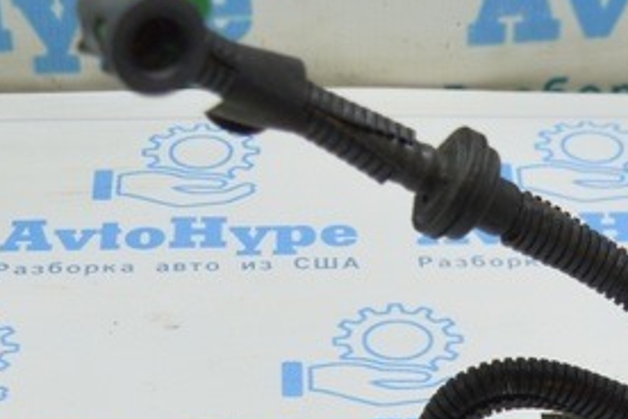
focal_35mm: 128
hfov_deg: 16.0
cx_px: 425
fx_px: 2230
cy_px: 566
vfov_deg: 10.5
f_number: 3.8
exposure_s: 1/60
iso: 400
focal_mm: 23
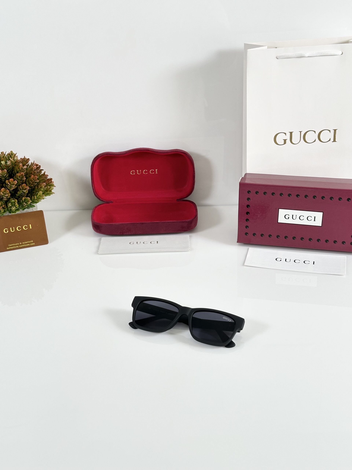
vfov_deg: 39.7
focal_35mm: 48
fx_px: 651
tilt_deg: -29.0
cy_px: 235
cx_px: 176
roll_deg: +1.3
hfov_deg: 30.3
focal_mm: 6.86
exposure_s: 1/100
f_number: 1.78
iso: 64
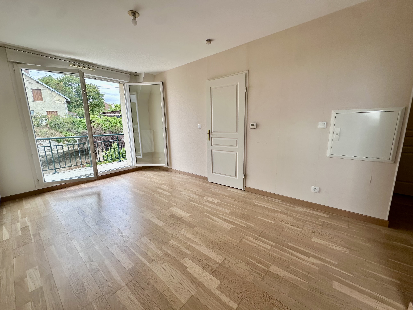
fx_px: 167
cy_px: 155
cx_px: 206
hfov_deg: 102.1
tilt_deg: -10.4
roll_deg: +1.4
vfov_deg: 85.7
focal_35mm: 14
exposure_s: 1/197
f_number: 2.2
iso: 40
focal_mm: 2.22
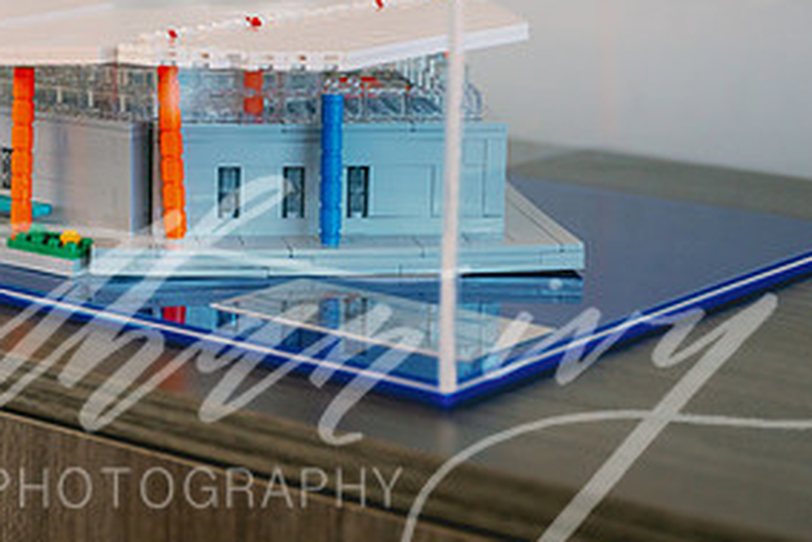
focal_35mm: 103
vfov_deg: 13.2
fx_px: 2324
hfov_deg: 19.5
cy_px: 14
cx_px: 123
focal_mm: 50
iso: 640
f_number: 3.5
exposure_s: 1/320
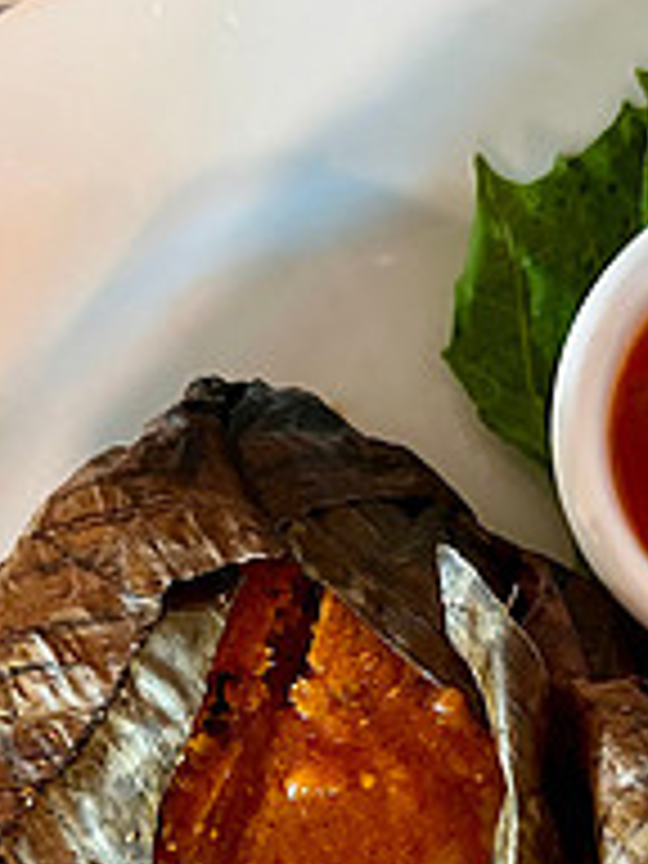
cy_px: 783
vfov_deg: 30.3
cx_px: 421
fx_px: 1523
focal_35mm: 61
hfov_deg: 23.9
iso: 400
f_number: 1.5
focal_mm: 5.7
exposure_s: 1/60
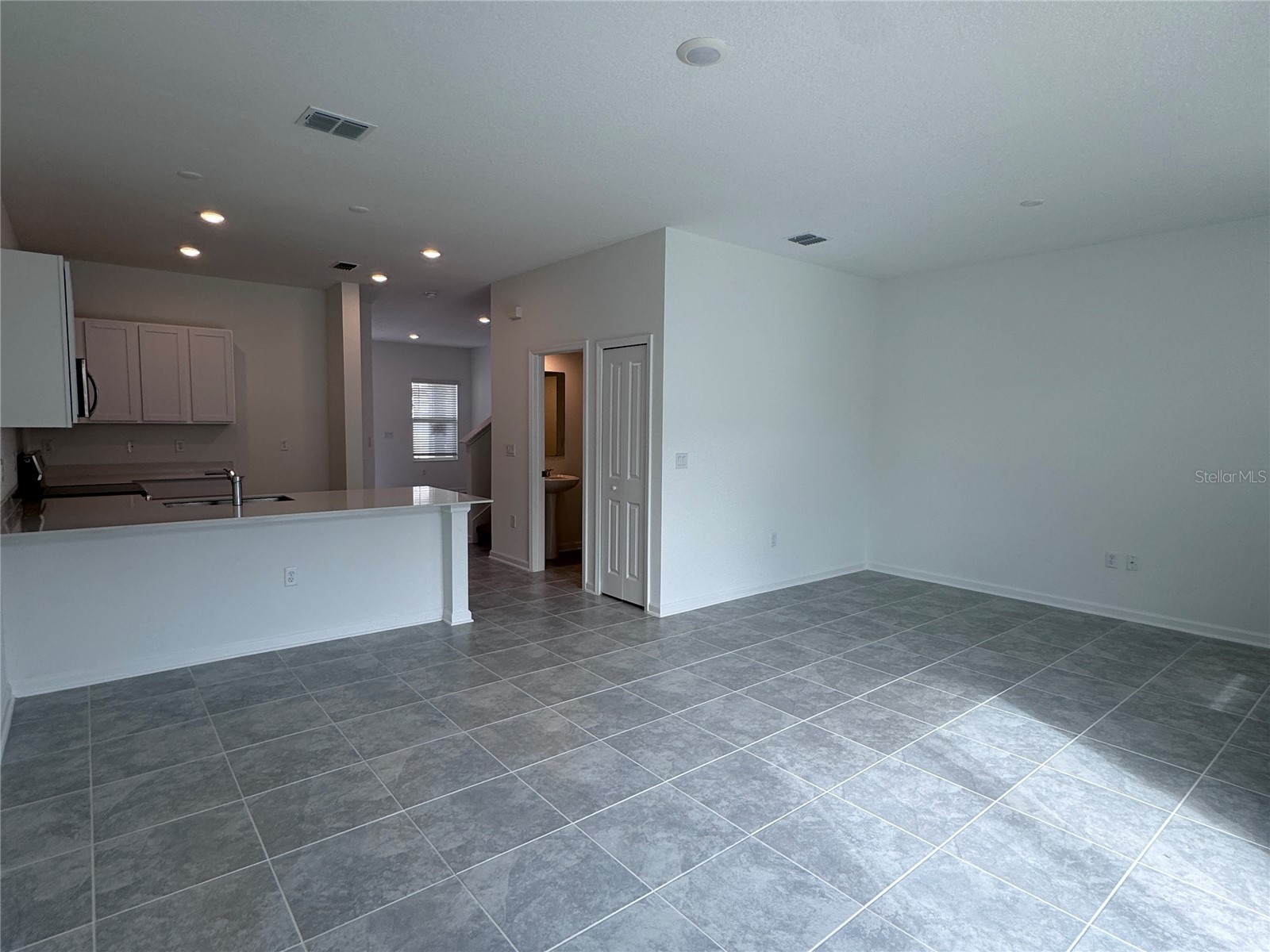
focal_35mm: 14
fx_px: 514
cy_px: 476
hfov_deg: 102.1
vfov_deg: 85.7
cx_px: 635
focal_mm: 2.22
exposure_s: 1/123
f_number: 2.2
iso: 40
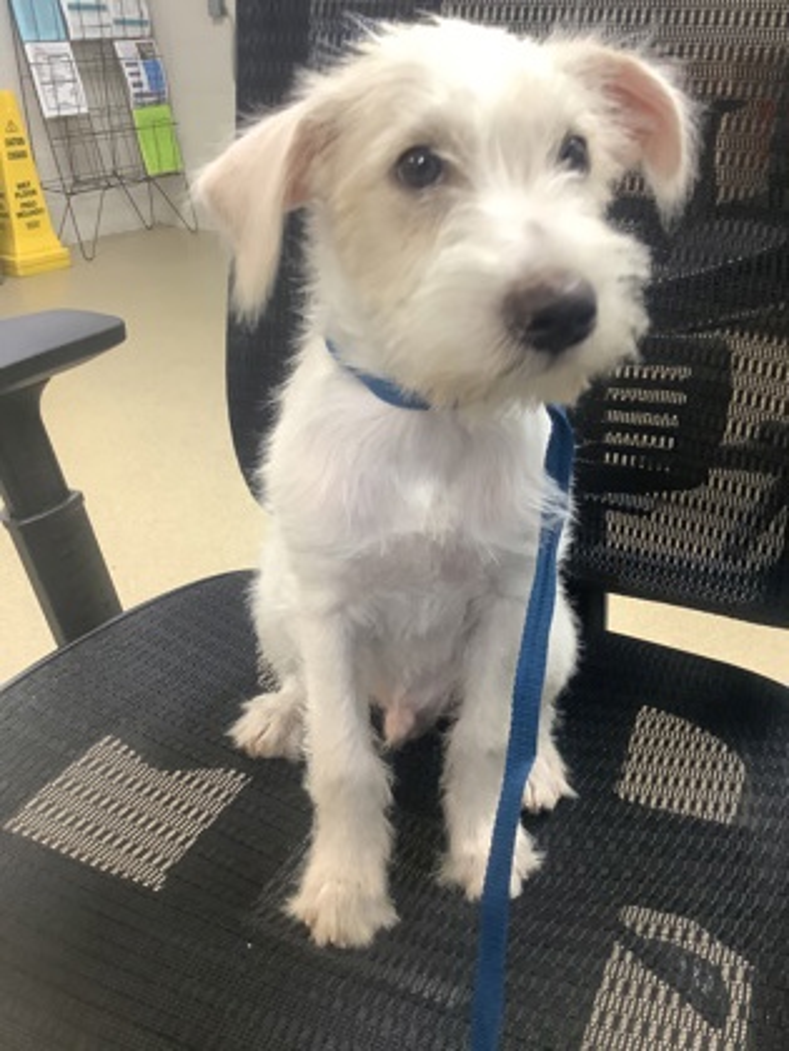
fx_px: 942
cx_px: 394
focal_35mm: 31
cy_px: 526
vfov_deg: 58.4
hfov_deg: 45.4
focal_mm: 3.3
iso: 160
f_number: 2.4
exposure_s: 1/50
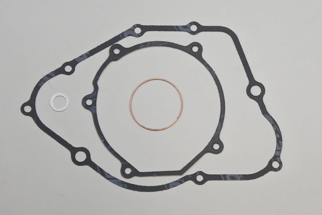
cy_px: 108
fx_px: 644
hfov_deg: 28.1
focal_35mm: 72
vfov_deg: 18.9
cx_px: 161
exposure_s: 1/100
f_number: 5.3
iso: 800
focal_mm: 26.8
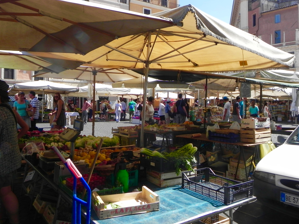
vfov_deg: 44.2
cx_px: 163
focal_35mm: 32
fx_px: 276
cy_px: 114
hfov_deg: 56.7
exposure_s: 1/282
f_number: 6.3
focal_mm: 5.2
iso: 160
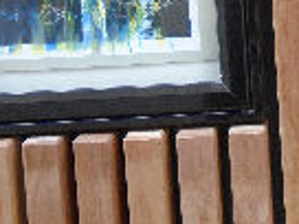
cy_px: -78
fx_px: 682
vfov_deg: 17.4
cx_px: 317
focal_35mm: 79
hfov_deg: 23.4
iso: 160
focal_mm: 4.6
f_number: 3.2
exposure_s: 1/100
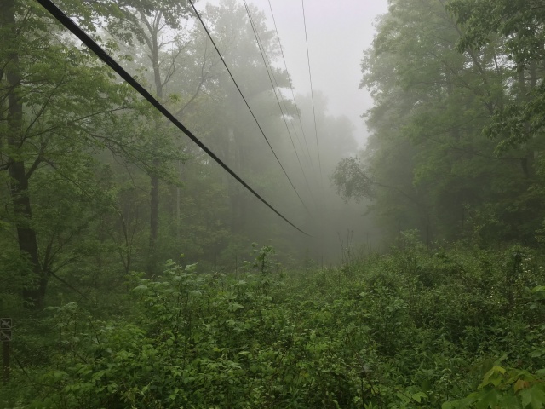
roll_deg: +0.0
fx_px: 457
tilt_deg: +1.4
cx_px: 272
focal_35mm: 29
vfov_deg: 48.2
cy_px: 204
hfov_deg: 61.7
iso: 25
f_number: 2.2
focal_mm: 4.15
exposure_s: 1/190
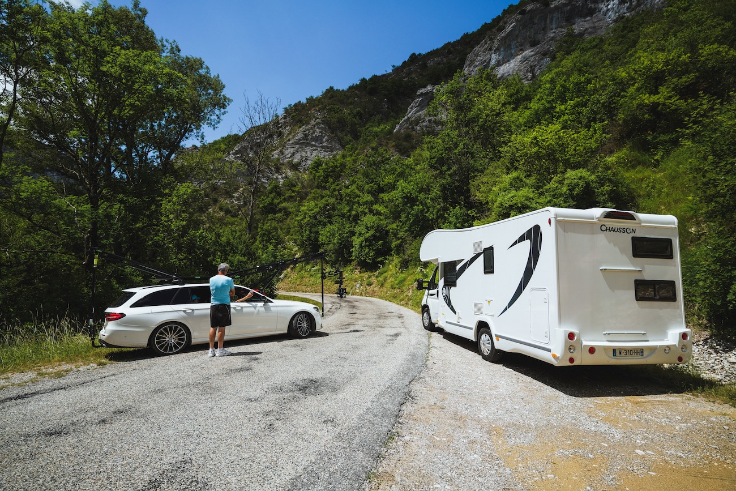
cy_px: 246
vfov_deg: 70.5
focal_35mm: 17
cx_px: 368
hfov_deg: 93.3
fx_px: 348
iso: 100
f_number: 2.8
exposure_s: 1/1250
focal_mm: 17
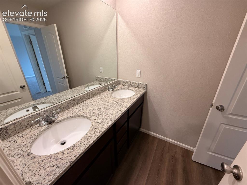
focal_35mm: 14
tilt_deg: -21.2
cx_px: 124
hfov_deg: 102.1
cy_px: 92
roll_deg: +0.1
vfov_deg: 85.7
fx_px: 100
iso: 320
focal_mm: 2.22
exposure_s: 1/120
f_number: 2.2
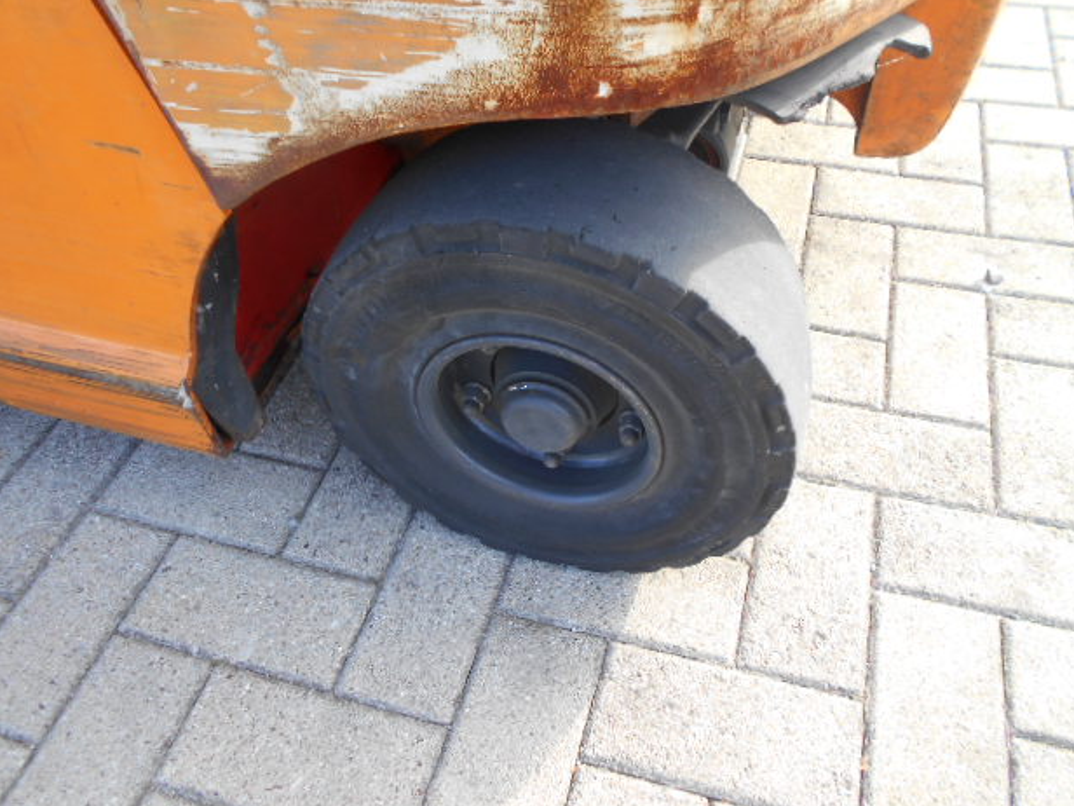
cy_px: 405
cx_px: 554
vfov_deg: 51.4
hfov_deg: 65.3
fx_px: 838
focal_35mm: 27
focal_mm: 4.6
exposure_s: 1/80
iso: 80
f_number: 3.2
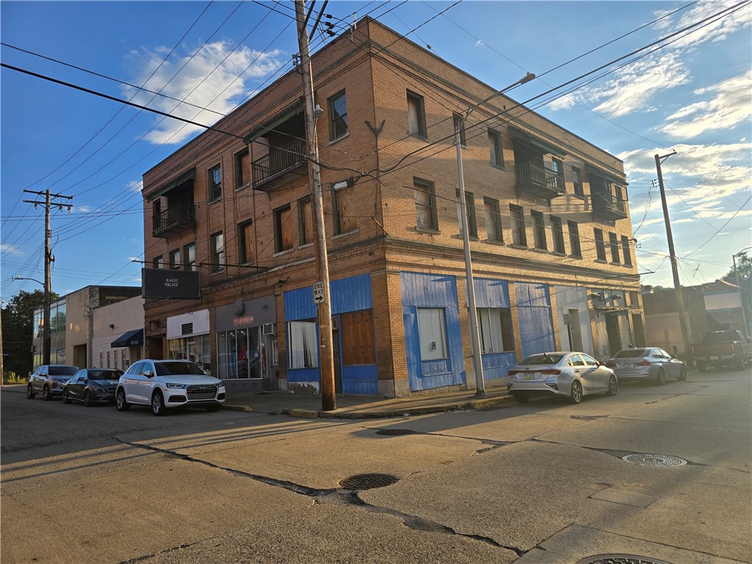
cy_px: 282
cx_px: 376
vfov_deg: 58.9
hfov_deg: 73.9
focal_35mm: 23
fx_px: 500
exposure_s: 1/699
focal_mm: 6.3
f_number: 1.7
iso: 12
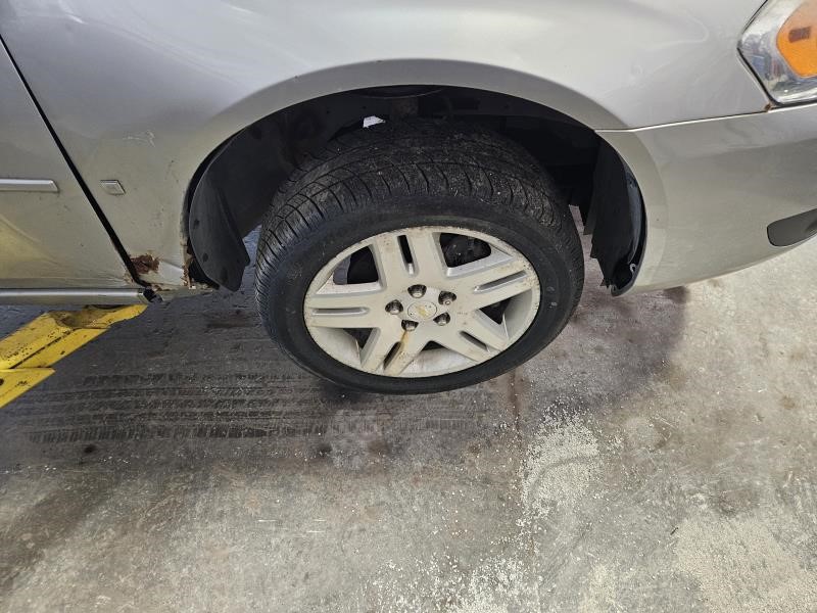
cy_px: 306
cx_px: 408
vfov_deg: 58.9
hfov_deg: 73.9
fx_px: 543
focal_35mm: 23
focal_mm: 5.4
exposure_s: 1/40
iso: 640
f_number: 1.8
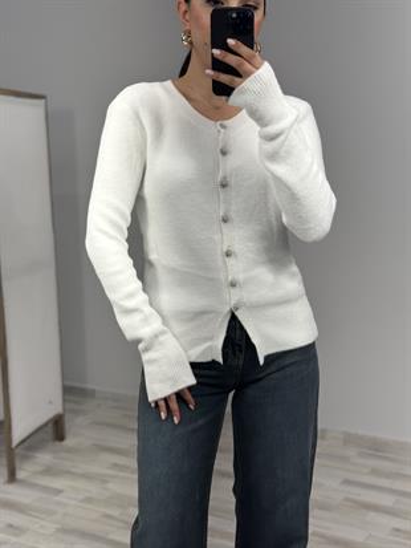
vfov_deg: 39.6
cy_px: 274
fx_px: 759
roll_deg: +0.5
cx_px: 206
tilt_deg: -27.3
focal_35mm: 48
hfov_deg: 30.3
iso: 80
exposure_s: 1/195
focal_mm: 6.86
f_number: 1.78
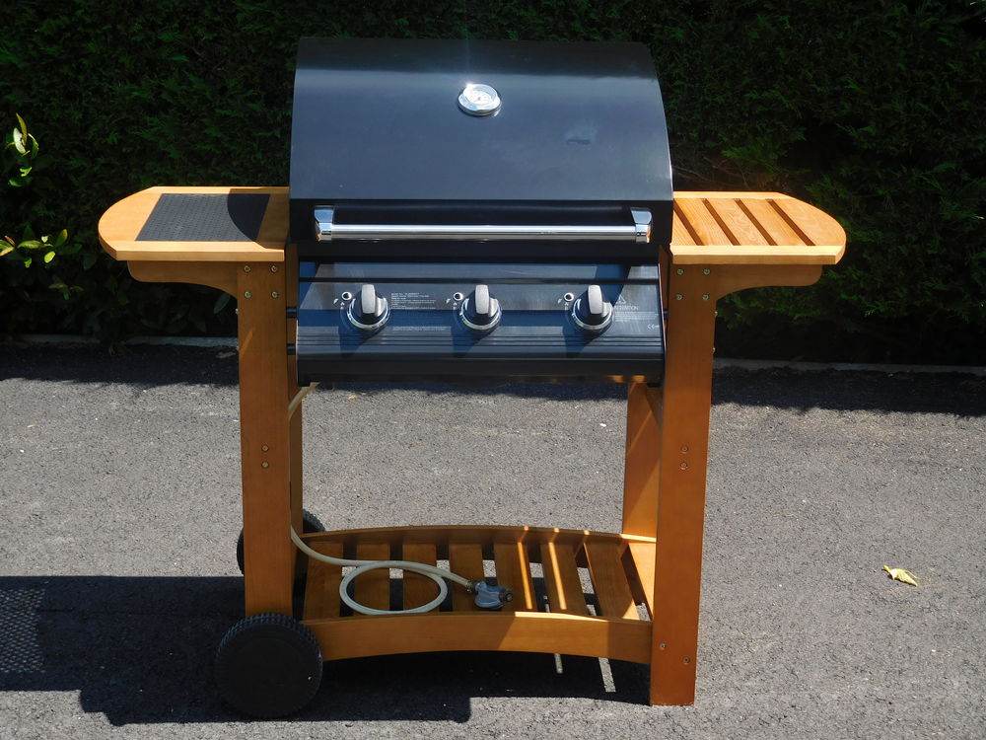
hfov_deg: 31.2
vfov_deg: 23.7
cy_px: 370
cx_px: 493
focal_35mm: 62
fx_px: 1766
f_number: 4.4
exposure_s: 1/400
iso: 125
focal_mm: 11.1
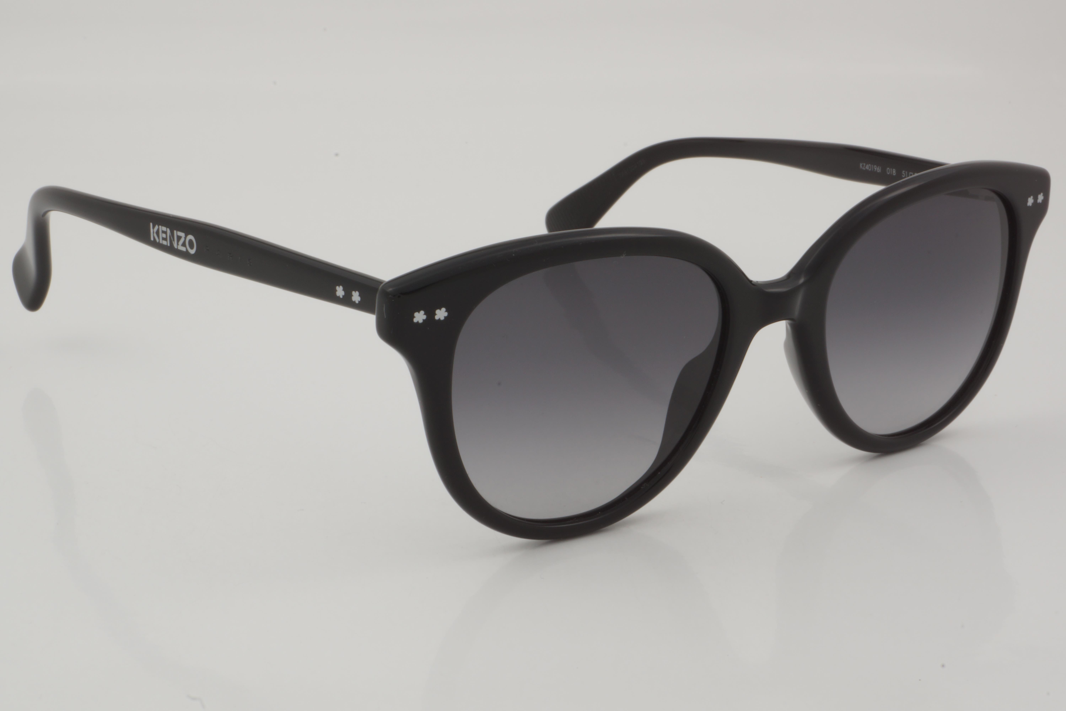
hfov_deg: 29.9
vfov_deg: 20.2
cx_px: 533
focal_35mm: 68
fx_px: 1999
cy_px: 356
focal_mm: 45
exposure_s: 1/3
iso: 100
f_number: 32
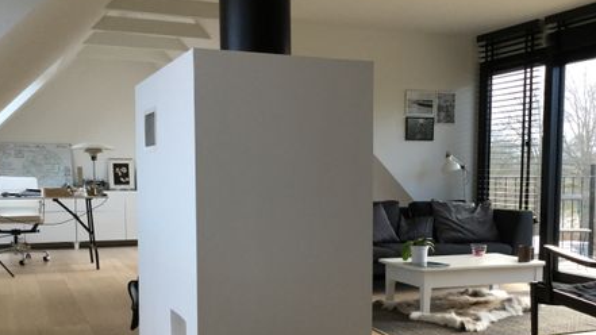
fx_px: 727
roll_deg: -0.1
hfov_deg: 44.5
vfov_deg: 25.7
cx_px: 332
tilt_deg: -5.5
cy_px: 242
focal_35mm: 46
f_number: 2.4
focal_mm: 3.3
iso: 32
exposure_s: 1/33
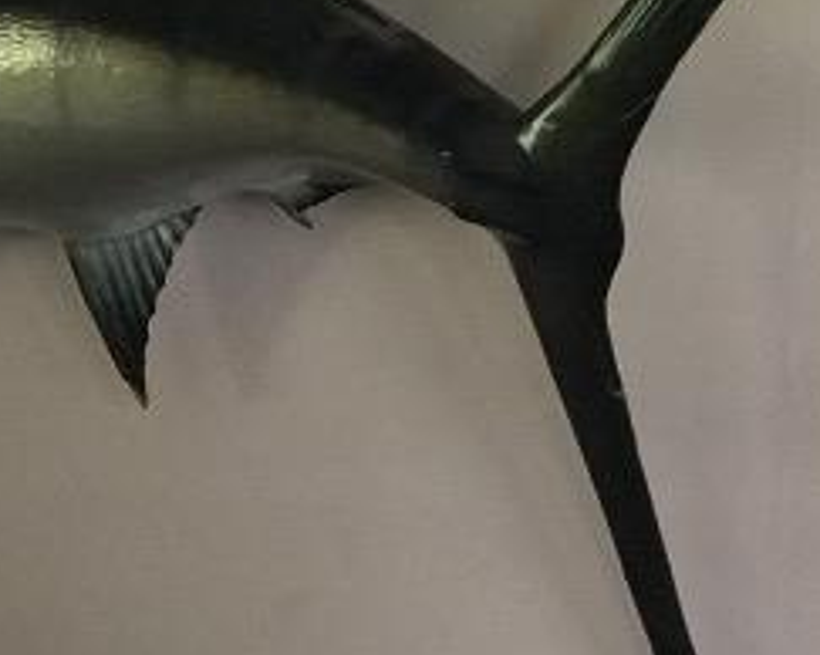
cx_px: -1134
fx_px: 4074
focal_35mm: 168
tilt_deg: -10.3
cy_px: 918
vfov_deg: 9.0
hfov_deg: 10.1
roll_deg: +1.1
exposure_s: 1/15
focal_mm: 4.15
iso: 64
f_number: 2.2
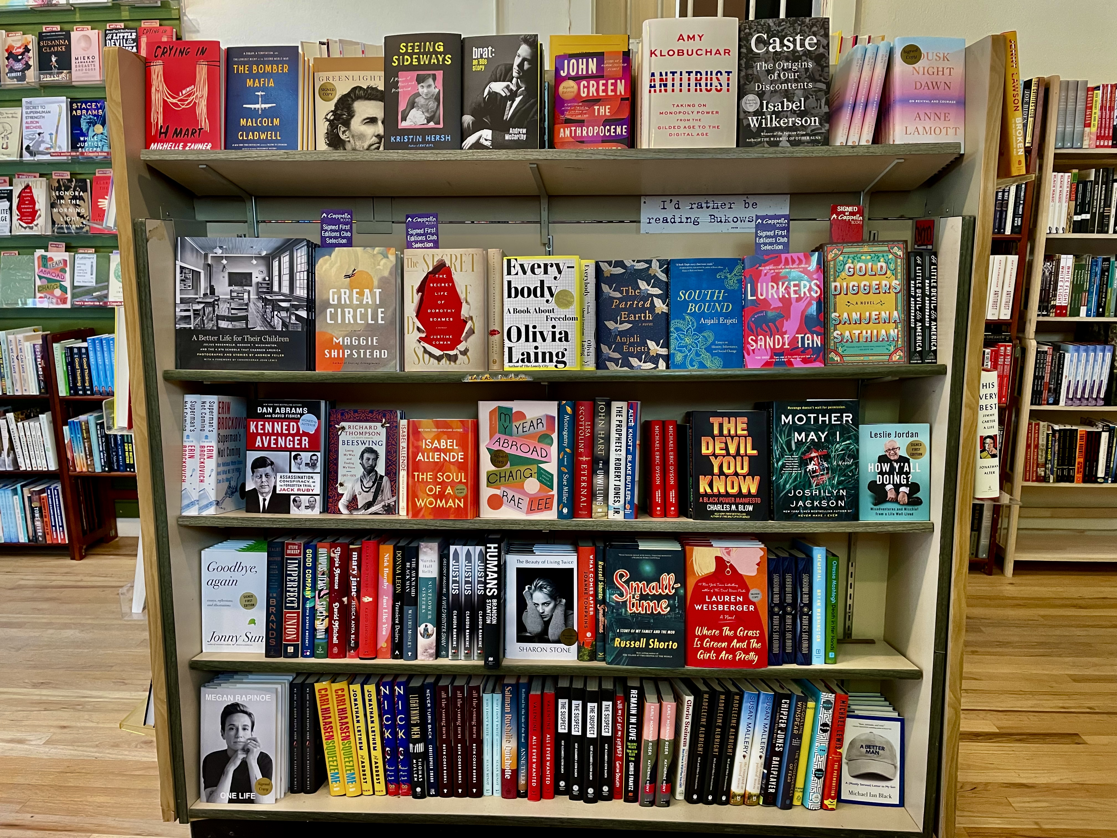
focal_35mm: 26
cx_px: 558
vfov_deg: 53.1
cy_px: 419
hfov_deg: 67.3
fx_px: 839
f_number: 1.6
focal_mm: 4.2
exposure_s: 1/60
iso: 200
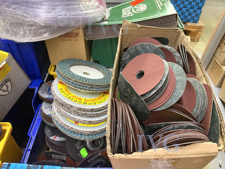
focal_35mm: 26
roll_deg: -4.2
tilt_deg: -44.9
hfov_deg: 67.3
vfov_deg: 53.1
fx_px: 169
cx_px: 112
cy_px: 84
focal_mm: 5.96
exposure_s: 1/50
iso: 250
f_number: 1.6
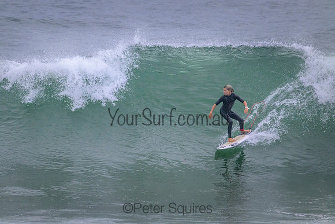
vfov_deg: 1.7
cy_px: 112
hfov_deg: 2.6
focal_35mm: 800
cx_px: 168
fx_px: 7446
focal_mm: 800
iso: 4000
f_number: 11
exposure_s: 1/2000
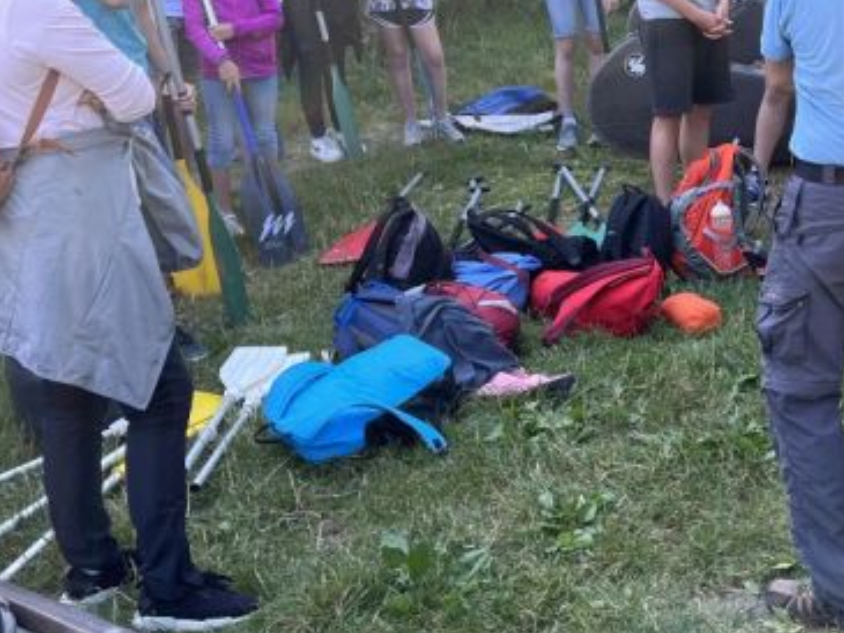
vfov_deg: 25.2
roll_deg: +4.0
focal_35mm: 57
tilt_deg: -9.6
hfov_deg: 31.6
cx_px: 814
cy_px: 113
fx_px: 1390
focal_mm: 5.1
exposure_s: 1/352
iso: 50
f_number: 1.6
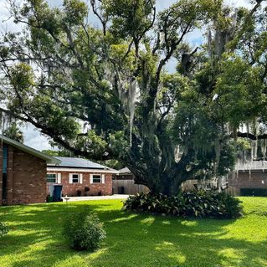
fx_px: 314
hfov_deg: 45.2
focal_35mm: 36
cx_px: 83
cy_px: 156
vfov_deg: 45.9
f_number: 1.5
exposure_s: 1/2123
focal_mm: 5.7
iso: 50
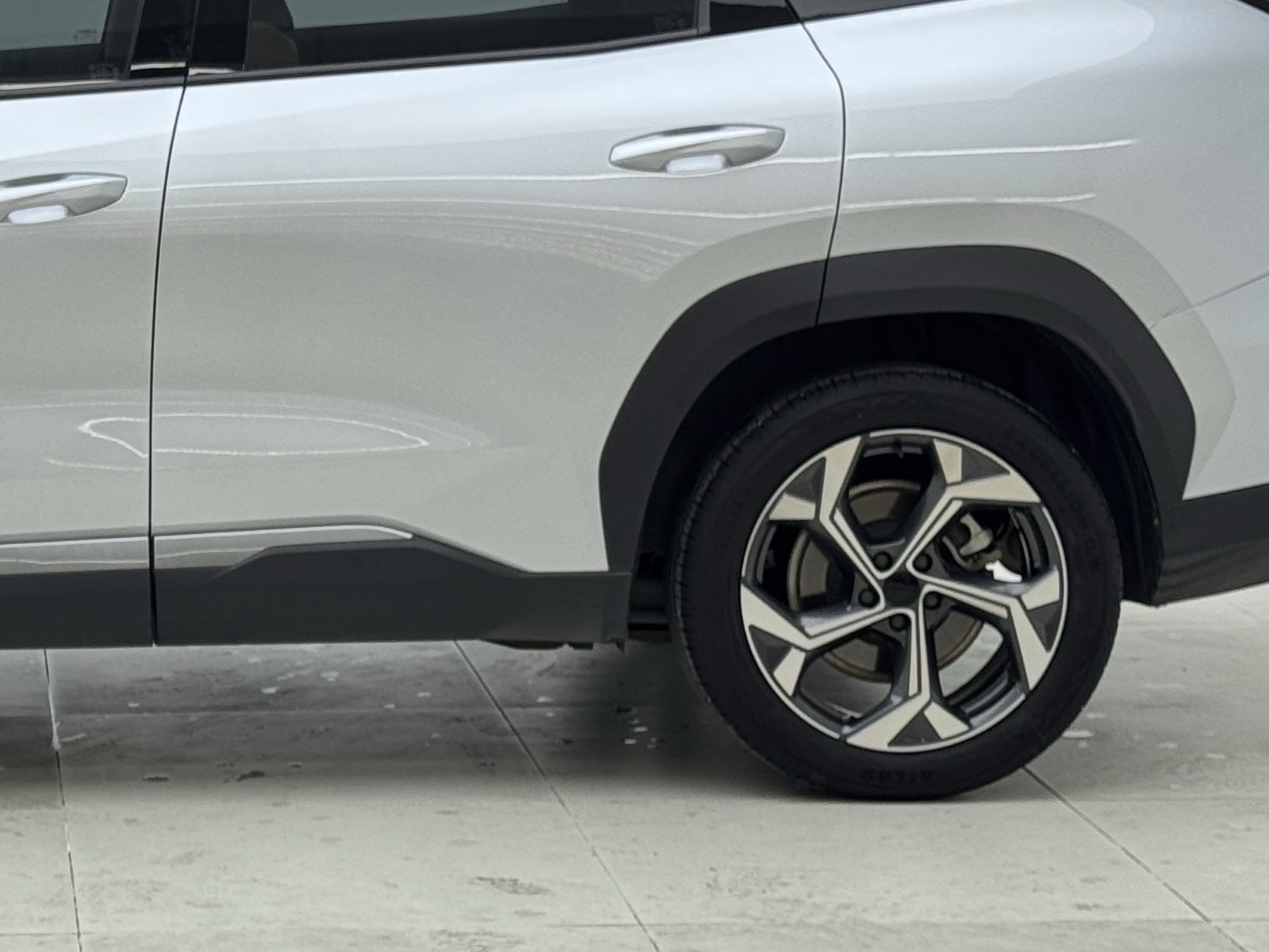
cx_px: 78
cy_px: 311
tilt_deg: -5.8
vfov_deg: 12.5
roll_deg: +1.0
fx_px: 4326
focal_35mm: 118
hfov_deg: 16.4
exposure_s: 1/325
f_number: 1.78
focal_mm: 6.76
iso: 64
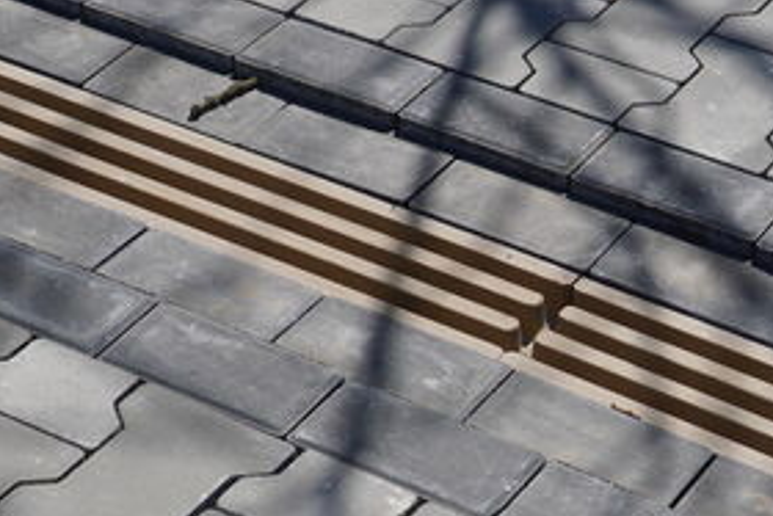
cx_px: 566
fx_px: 2114
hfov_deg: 20.6
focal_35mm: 98
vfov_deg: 13.9
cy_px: 283
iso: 100
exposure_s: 1/1250
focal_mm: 23
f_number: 4.5
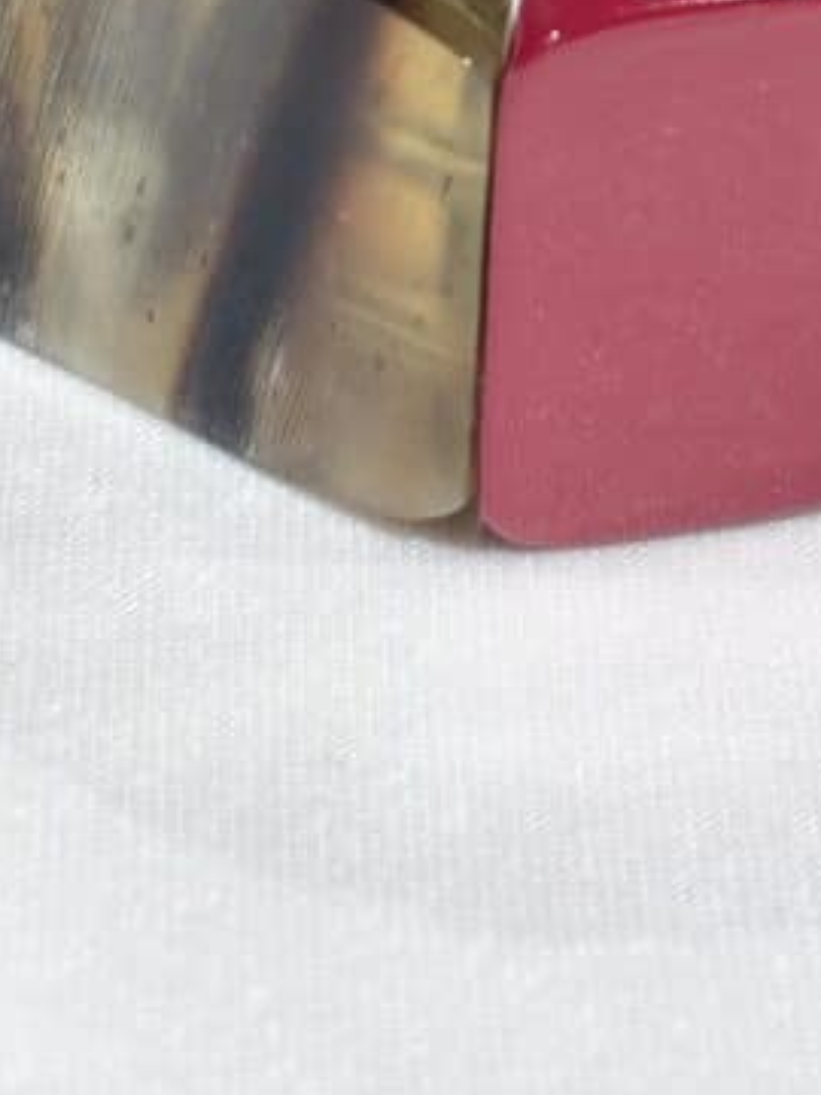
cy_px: -262
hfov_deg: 10.0
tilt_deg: -25.8
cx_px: 453
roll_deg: +3.1
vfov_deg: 13.0
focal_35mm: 148
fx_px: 4680
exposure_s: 1/155
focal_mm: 5.96
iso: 32
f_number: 1.6
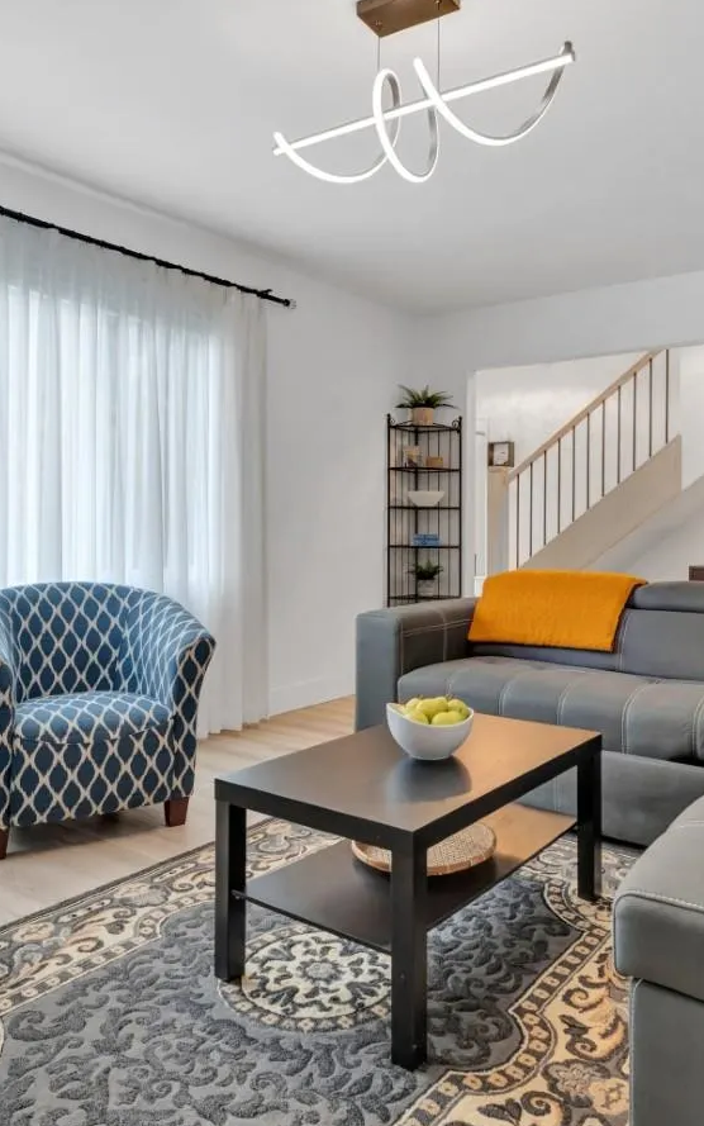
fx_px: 798
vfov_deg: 70.3
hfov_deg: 47.5
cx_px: 395
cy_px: 517
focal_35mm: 26
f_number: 8
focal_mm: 14
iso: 400
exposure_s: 1/20
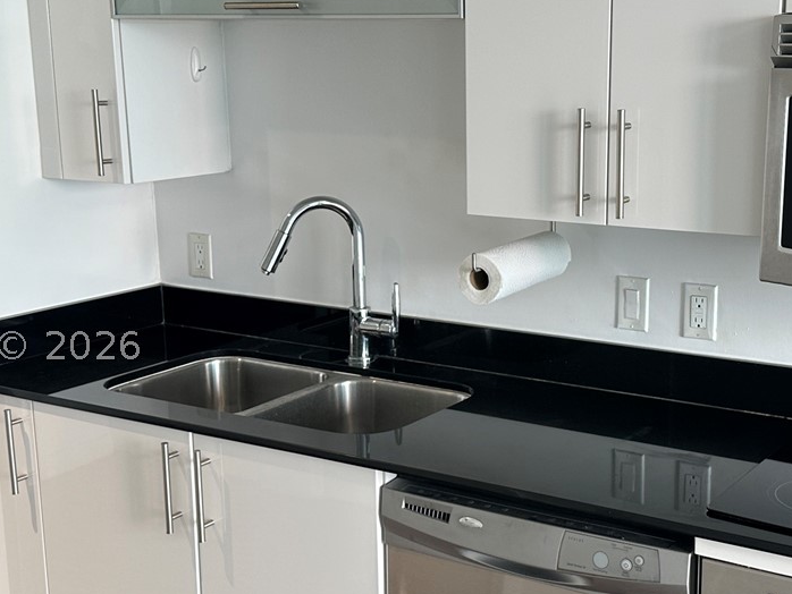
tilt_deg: -13.1
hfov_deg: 34.8
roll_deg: +0.1
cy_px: 346
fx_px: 1259
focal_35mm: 55
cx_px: 489
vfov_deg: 26.5
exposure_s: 1/60
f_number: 1.78
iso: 125
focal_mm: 6.86
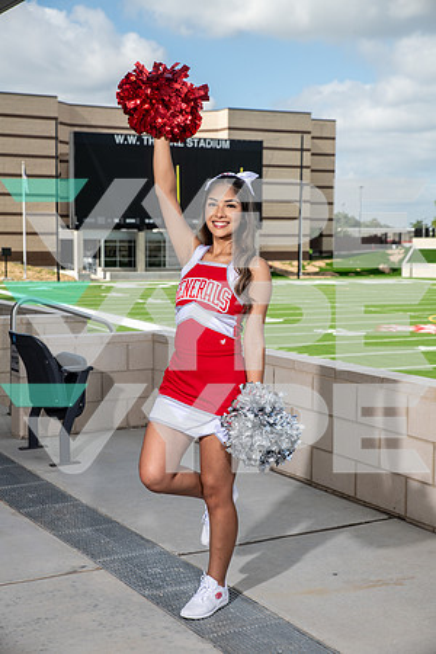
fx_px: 1054
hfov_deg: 23.4
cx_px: 218
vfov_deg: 34.5
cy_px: 327
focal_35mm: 58
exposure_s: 1/320
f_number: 7.1
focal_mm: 58
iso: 100
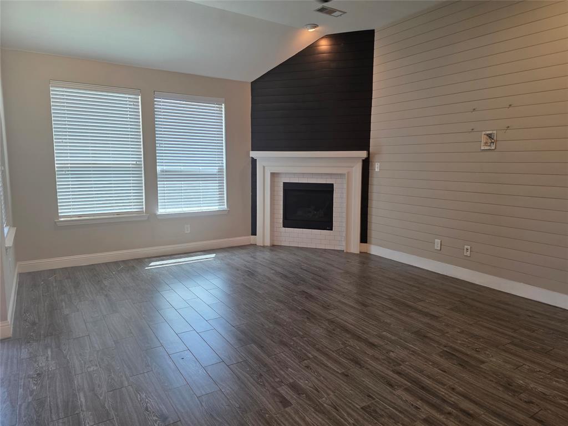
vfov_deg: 58.9
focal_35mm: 23
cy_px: 213
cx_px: 284
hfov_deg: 73.9
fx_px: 377
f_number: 1.7
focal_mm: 6.3
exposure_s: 1/120
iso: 100
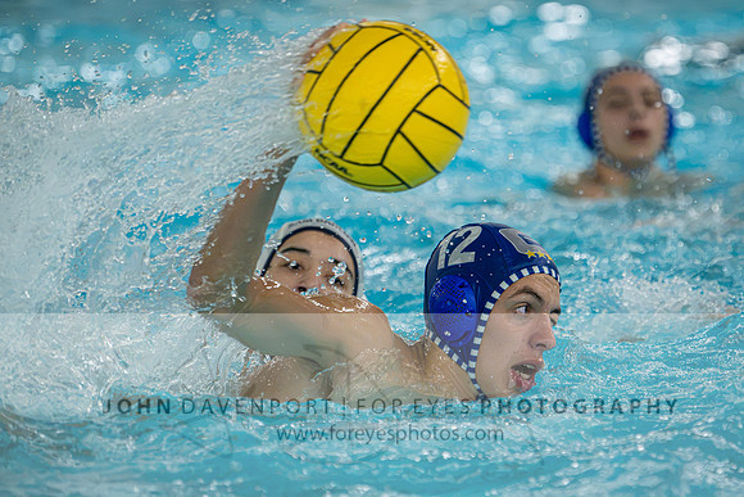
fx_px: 5852
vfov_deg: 4.9
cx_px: 479
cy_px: 177
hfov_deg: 7.3
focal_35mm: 283
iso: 10000
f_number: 4
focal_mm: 220
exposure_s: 1/1000
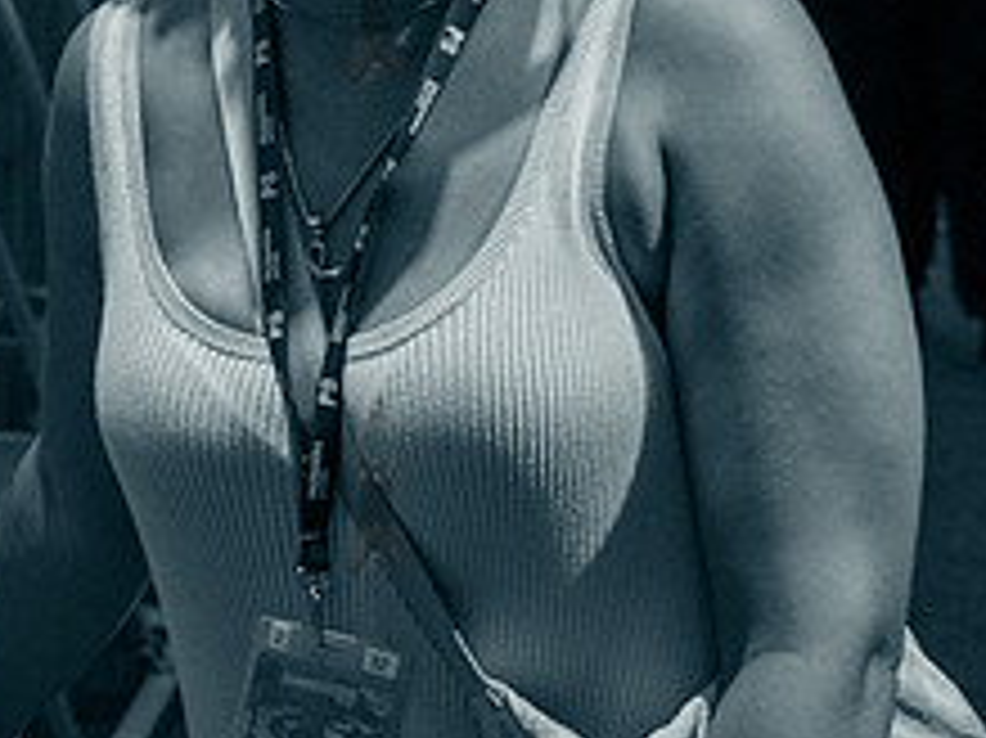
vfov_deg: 12.6
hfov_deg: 16.8
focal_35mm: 115
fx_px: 3274
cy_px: -121
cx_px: 15
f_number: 3.5
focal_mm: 35
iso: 3200
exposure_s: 1/400
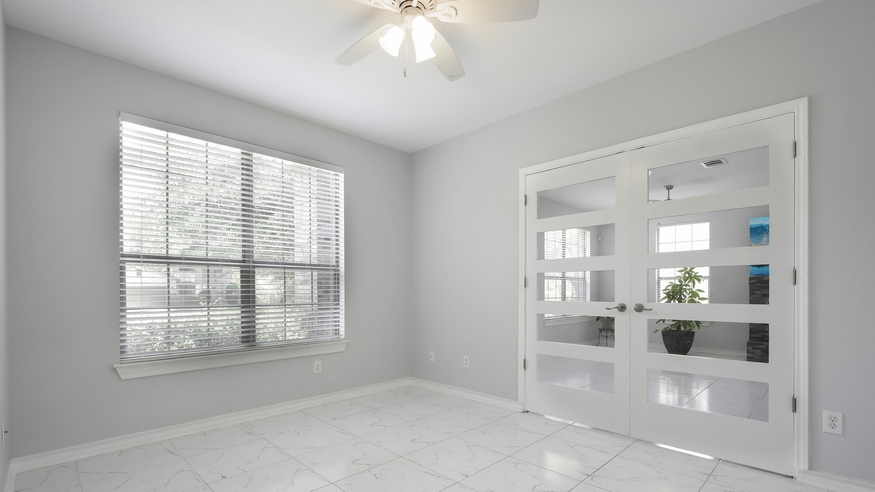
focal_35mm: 16
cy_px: 266
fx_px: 371
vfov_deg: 67.0
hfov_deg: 99.4
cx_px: 444
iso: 400
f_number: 8
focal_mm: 10
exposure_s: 1/100
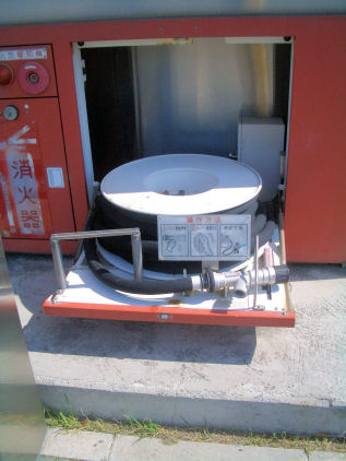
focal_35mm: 35
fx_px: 466
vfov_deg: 52.6
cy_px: 230
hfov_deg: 40.7
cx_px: 173
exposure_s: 1/500
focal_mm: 5.8
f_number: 4.3
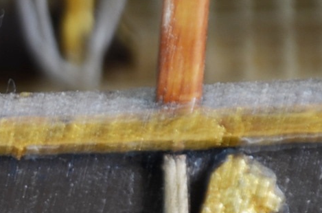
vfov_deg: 1.3
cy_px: 381
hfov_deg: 1.9
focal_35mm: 1065
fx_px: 9497
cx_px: -376
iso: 100
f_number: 5.6
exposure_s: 1/13
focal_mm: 135
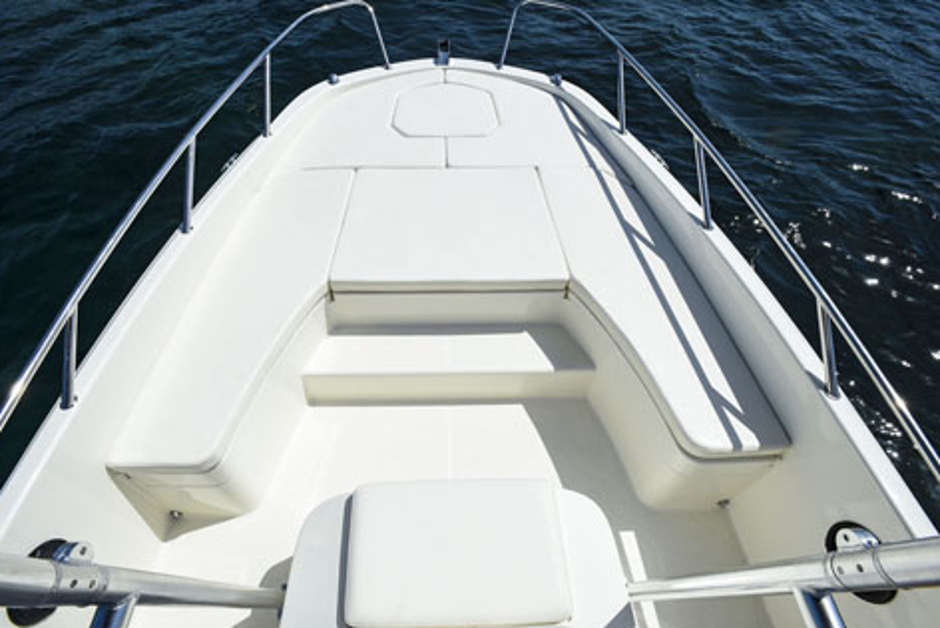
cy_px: 298
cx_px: 452
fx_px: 470
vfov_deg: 67.4
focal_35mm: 18
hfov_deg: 89.9
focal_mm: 17
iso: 200
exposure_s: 1/250
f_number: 14
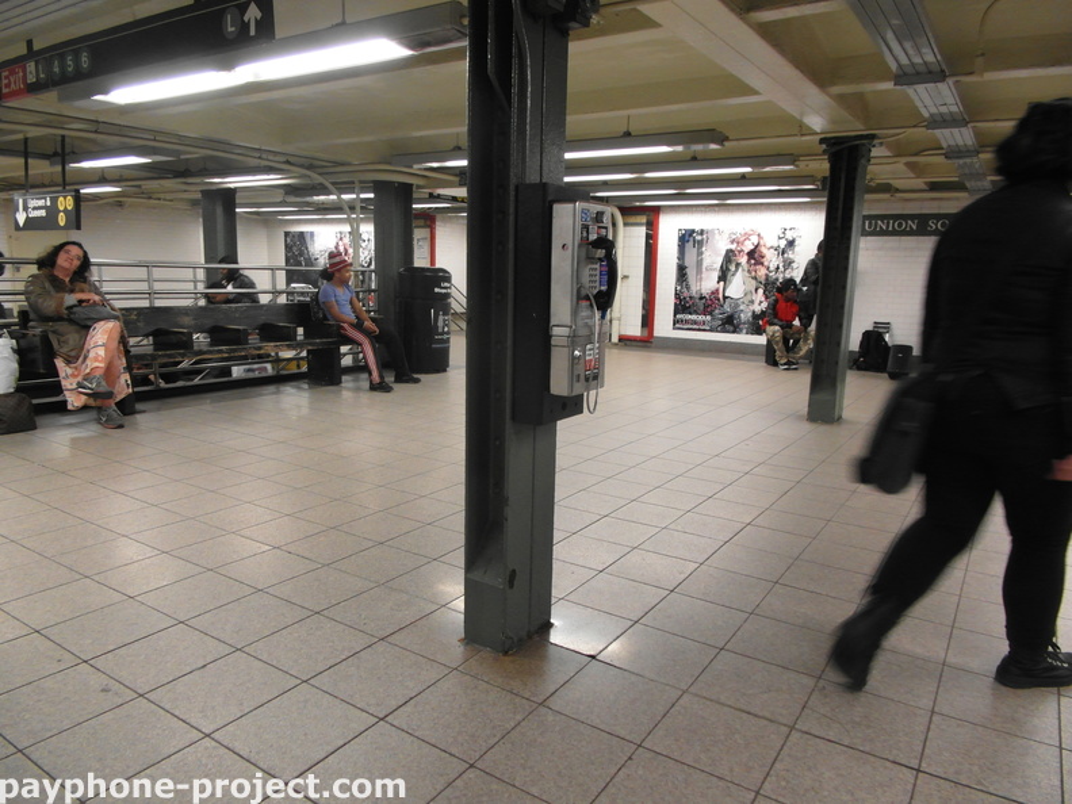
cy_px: 402
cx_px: 536
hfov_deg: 73.9
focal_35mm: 23
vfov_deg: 58.9
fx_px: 712
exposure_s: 1/45
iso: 320
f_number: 2.8
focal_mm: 4.1
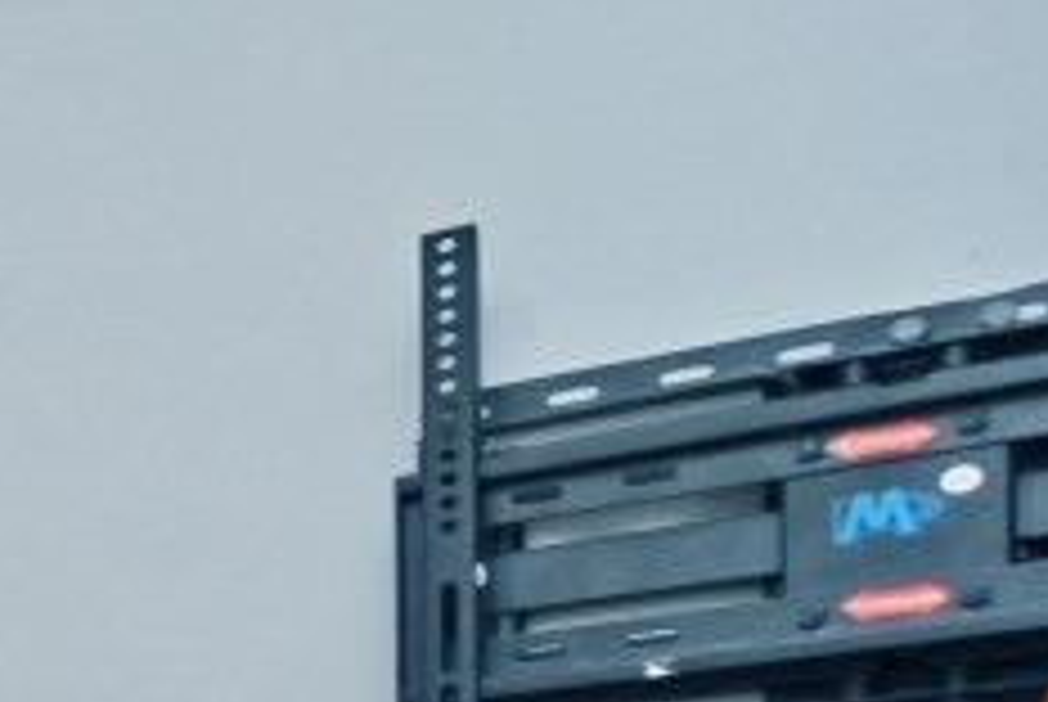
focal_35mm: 90
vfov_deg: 13.8
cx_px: -2029
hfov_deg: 11.8
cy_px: 1224
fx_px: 2623
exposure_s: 1/60
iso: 560
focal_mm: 14
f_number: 4
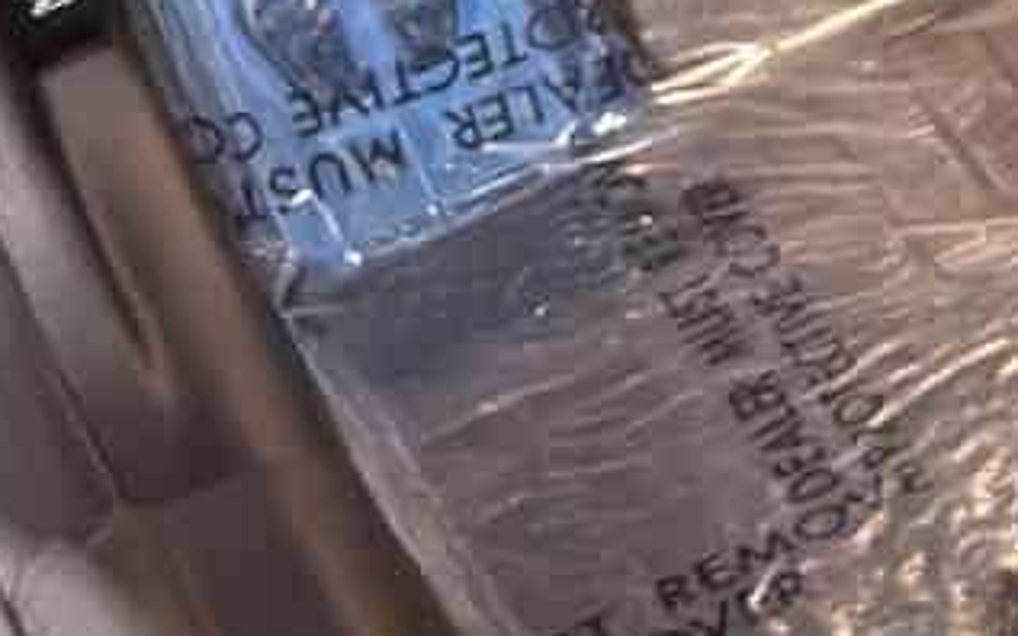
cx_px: 2630
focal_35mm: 154
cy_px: -787
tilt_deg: -33.0
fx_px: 4272
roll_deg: -0.6
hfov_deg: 10.9
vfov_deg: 8.0
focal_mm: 6.76
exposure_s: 1/24
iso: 800
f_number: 1.78
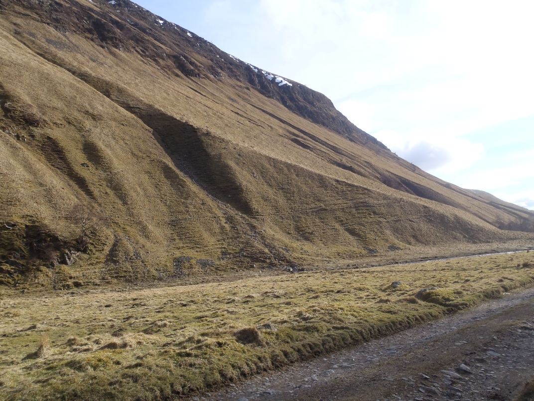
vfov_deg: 49.7
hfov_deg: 63.4
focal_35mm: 28
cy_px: 200
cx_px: 267
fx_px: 432
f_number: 4.5
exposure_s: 1/400
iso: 80
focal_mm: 5
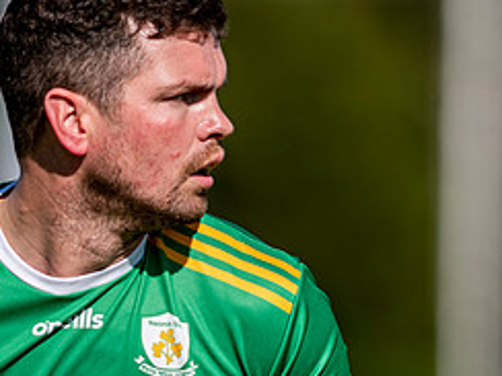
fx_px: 16967
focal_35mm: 1170
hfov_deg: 1.7
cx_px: 89
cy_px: 399
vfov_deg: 1.3
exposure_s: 1/2500
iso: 100
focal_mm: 300
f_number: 2.8
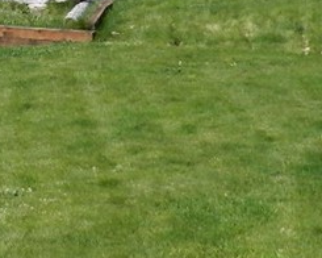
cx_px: -287
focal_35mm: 155
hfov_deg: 11.4
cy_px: -90
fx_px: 1477
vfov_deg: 9.8
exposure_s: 1/1000
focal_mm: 6.7
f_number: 4.5
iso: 160
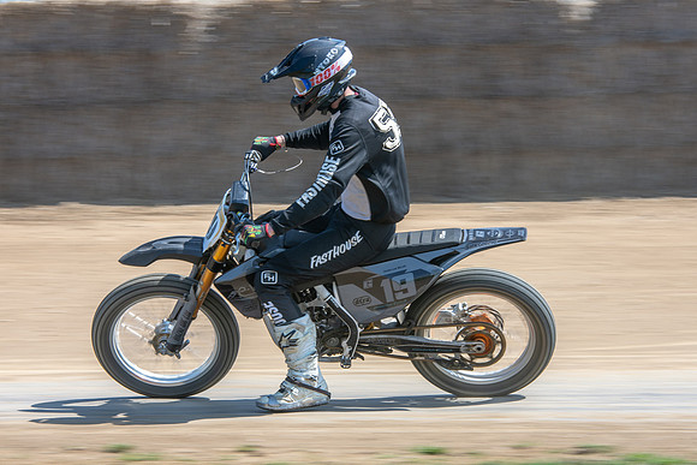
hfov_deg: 9.5
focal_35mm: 218
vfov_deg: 6.3
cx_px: 370
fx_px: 4212
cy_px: 247
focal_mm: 130
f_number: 8
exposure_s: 1/160
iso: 200
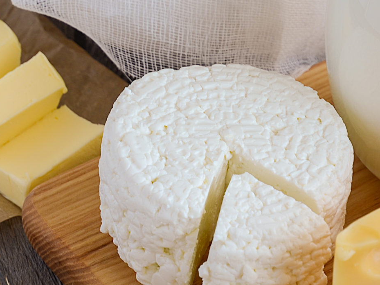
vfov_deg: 4.4
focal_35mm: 337
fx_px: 3702
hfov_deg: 5.9
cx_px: 164
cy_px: 36
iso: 100
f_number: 6.3
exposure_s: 1/6
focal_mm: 85
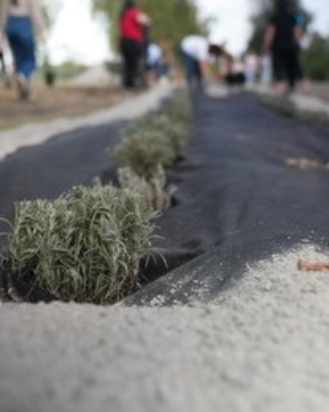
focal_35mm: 45
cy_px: 203
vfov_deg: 41.2
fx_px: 548
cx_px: 127
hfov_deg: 33.3
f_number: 2.8
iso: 5000
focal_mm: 31
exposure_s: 1/160
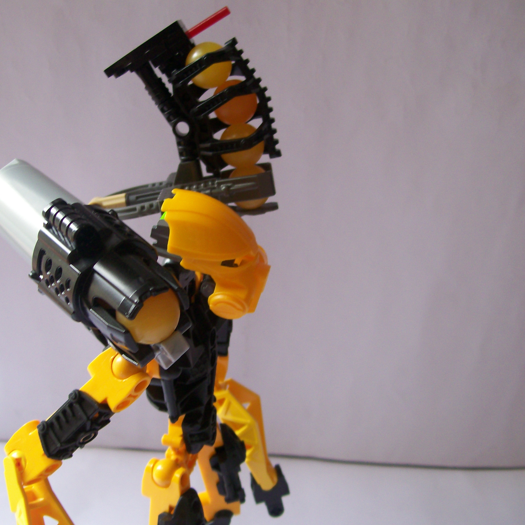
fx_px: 738
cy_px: 264
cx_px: 200
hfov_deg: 38.9
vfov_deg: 39.2
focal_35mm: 43
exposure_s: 1/61.2
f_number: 2.7
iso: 80
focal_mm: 6
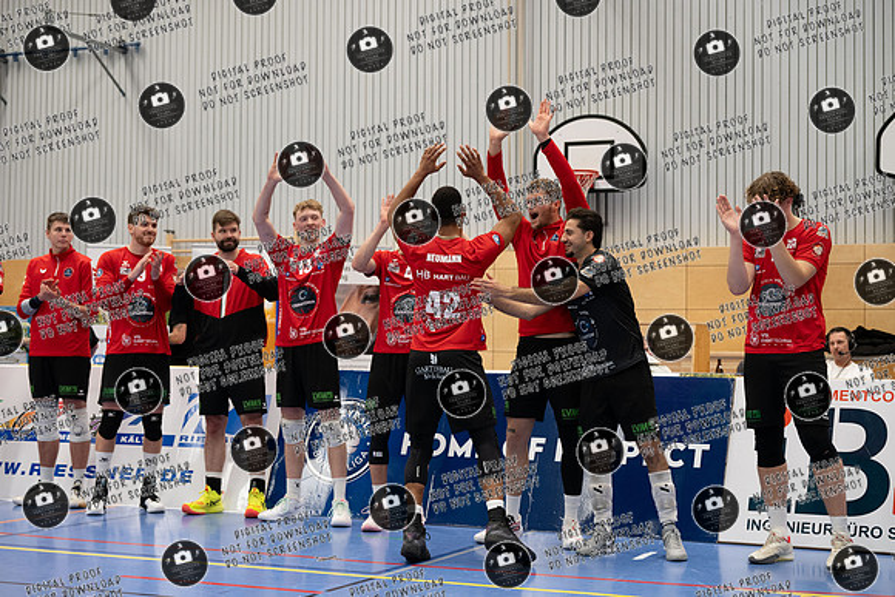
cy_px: 298
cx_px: 448
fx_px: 1492
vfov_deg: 22.6
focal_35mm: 60
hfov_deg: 33.4
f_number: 4
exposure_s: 1/800
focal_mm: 60
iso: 2800
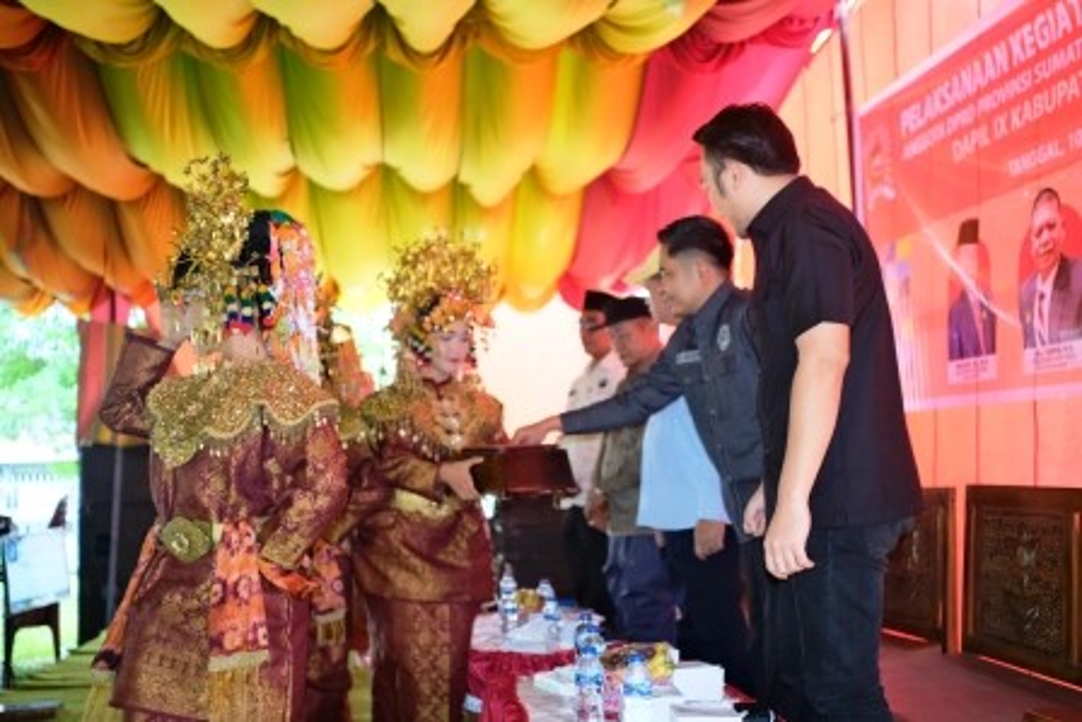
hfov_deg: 50.7
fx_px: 1142
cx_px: 541
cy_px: 361
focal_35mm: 38
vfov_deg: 35.1
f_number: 1.7
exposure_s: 1/60
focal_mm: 25
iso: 1600
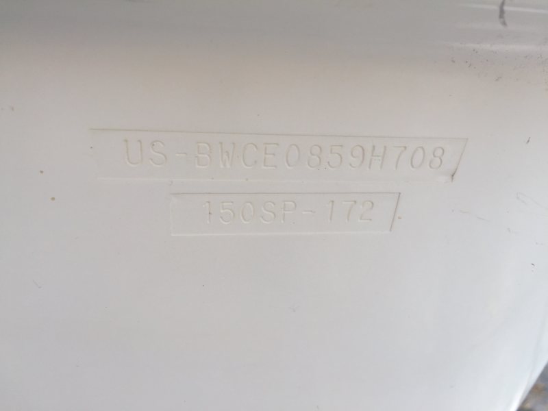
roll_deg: +0.7
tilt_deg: -13.5
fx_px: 459
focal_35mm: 29
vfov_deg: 48.2
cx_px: 274
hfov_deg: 61.7
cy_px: 206
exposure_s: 1/278
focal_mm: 4.15
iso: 32
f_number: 2.2
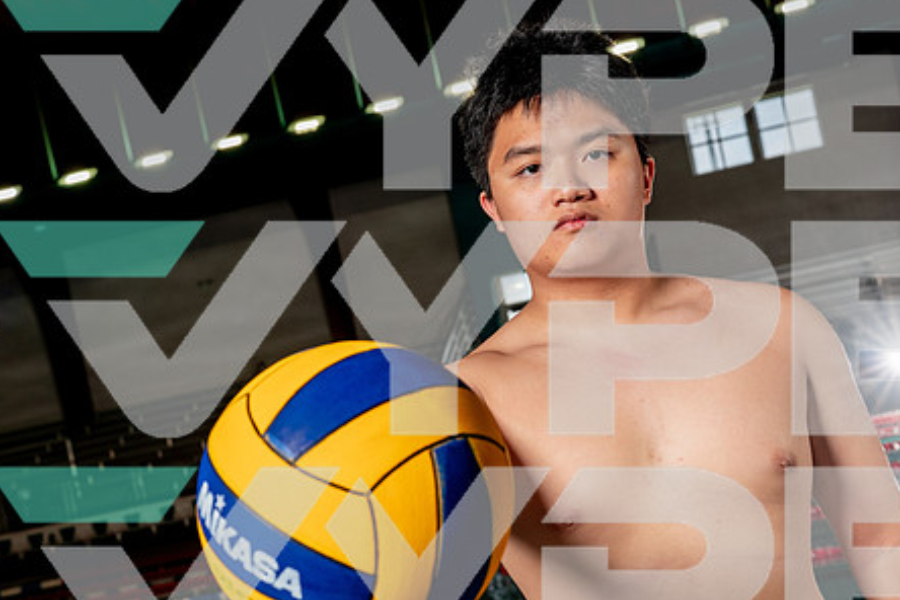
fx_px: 1700
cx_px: 509
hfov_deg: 29.6
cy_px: 329
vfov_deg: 20.0
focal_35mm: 68
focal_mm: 52
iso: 400
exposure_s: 1/250
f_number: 7.1
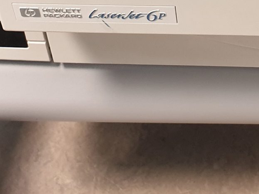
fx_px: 801
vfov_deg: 12.8
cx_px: 293
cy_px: -135
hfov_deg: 17.7
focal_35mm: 107
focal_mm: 4.3
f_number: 2.4
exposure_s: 1/25
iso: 250
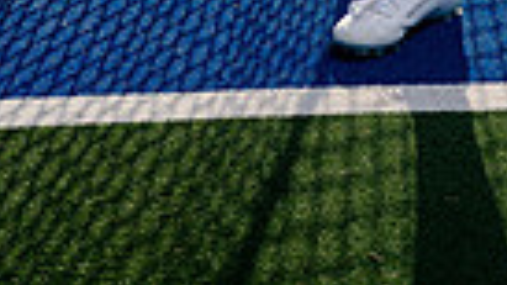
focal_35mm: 120
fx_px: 1613
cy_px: -544
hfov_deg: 17.3
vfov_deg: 8.6
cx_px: 540
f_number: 4
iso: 100
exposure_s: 1/800
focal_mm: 35
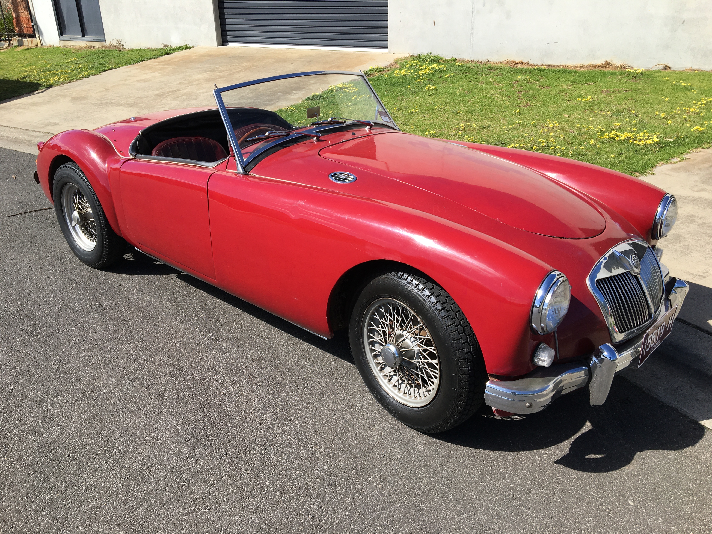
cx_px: 356
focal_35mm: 29
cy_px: 267
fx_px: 596
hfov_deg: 61.7
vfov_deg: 48.2
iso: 25
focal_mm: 4.15
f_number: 2.2
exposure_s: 1/1261
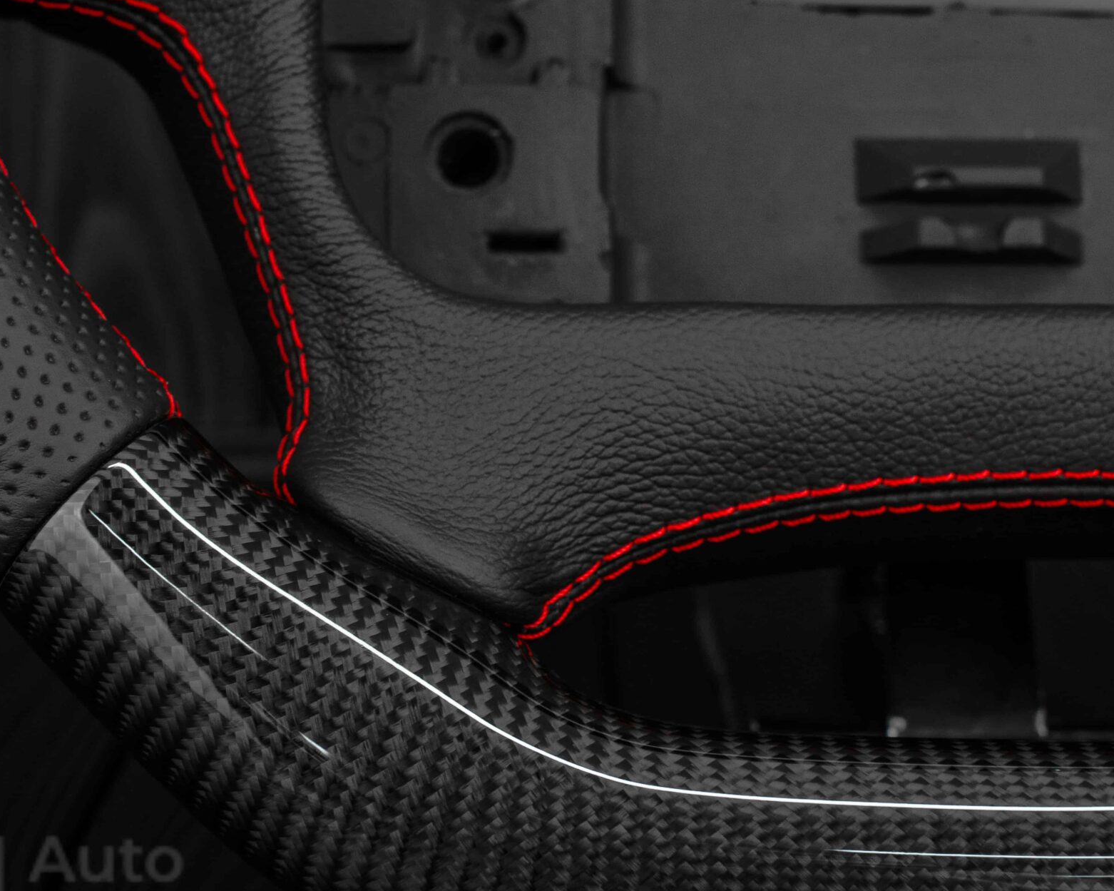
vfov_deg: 19.0
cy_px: 489
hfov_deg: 23.5
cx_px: 385
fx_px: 2662
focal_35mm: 81
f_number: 6.3
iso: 500
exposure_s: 1/125
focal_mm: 35
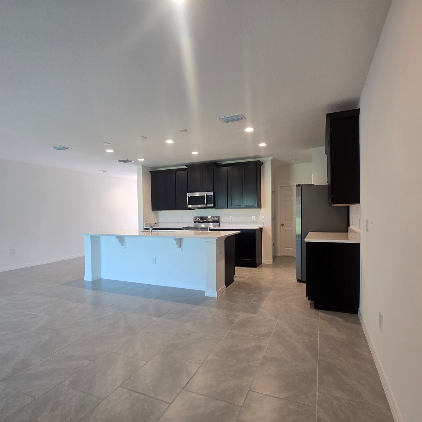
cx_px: 223
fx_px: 221
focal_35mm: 16
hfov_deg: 87.3
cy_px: 216
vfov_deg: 87.4
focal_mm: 2.2
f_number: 2.2
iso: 125
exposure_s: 1/60
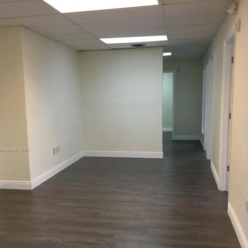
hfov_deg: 42.8
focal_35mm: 39
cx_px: 112
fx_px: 316
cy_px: 150
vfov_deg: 42.6
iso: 64
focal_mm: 4.15
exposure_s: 1/30
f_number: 2.2
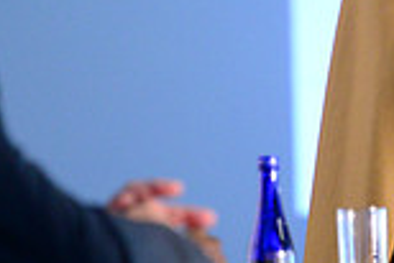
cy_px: 34
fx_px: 5576
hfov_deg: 4.0
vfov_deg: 2.7
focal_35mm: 509
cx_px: 261
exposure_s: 1/200
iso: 4000
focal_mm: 135
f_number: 2.8
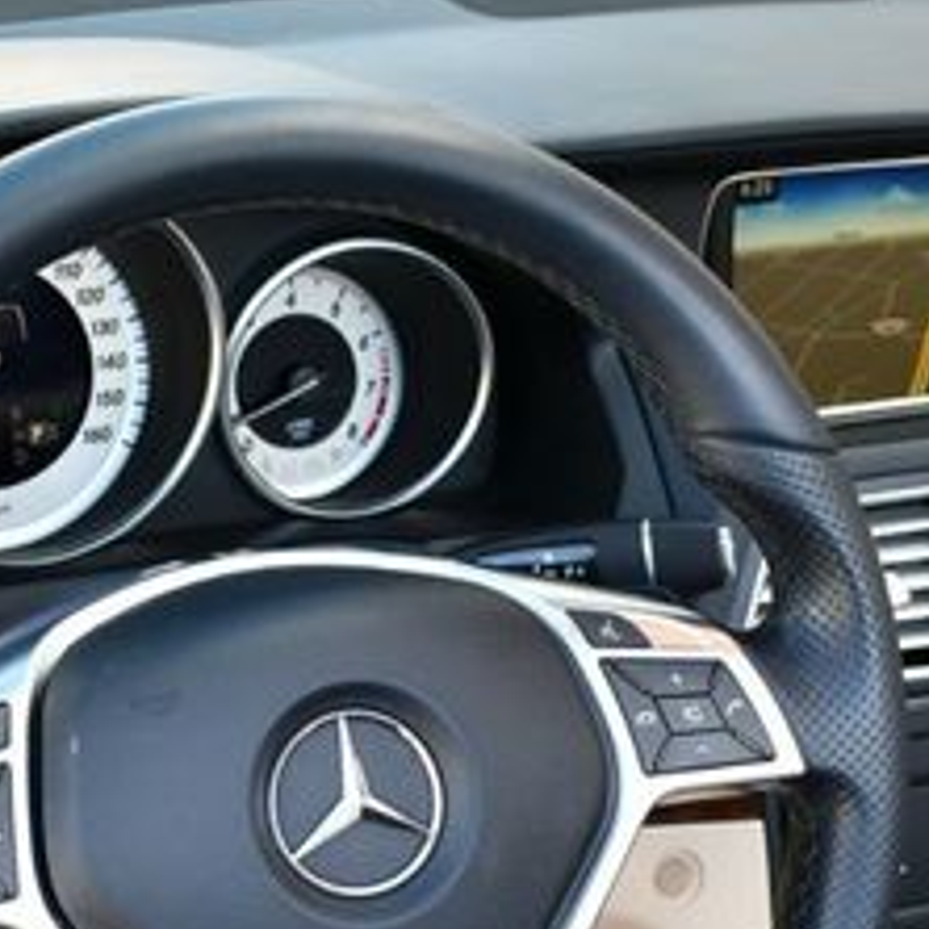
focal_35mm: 98
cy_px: 843
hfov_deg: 17.7
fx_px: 2976
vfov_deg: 17.5
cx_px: 431
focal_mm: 20
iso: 400
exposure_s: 1/250
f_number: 4
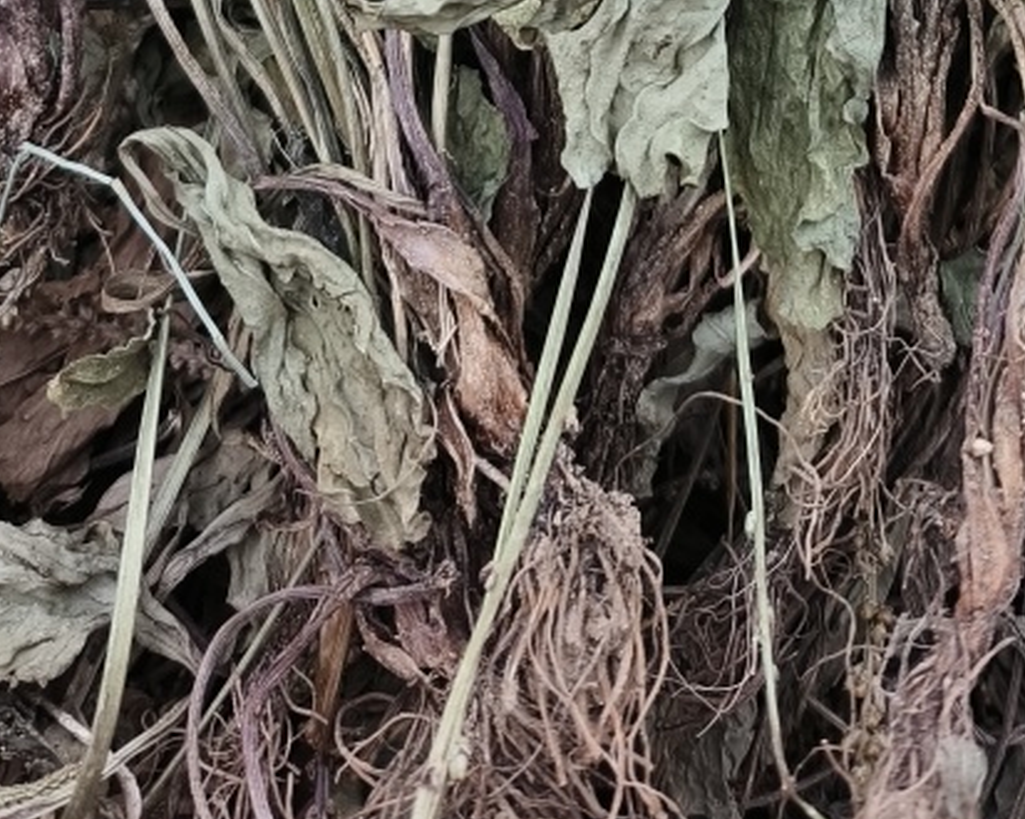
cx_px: 601
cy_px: -480
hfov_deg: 32.4
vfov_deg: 21.2
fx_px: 1759
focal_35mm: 58
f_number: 1.75
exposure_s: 1/100
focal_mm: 5.5
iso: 105
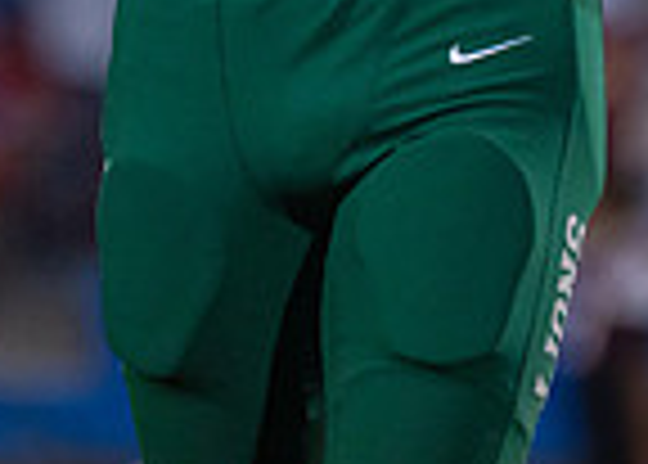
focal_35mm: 959
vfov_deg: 1.5
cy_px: -532
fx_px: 17657
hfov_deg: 2.1
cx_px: 438
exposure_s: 1/1600
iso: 2000
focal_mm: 200
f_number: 2.8
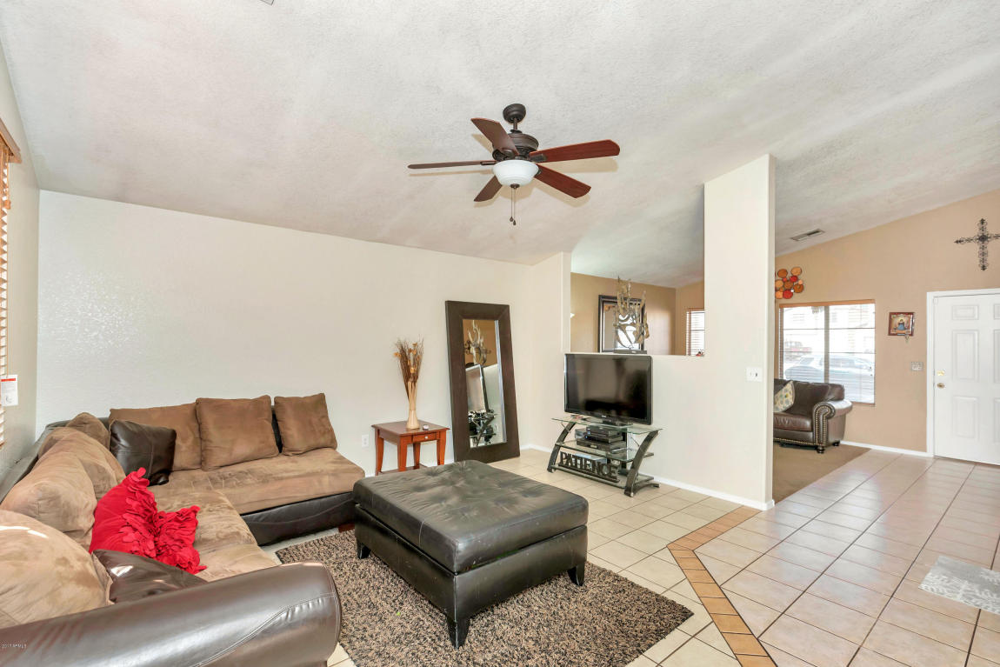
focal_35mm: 15
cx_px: 500
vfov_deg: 77.3
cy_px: 334
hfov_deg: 100.4
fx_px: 417
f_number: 4.5
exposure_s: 1/60
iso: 500
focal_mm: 15
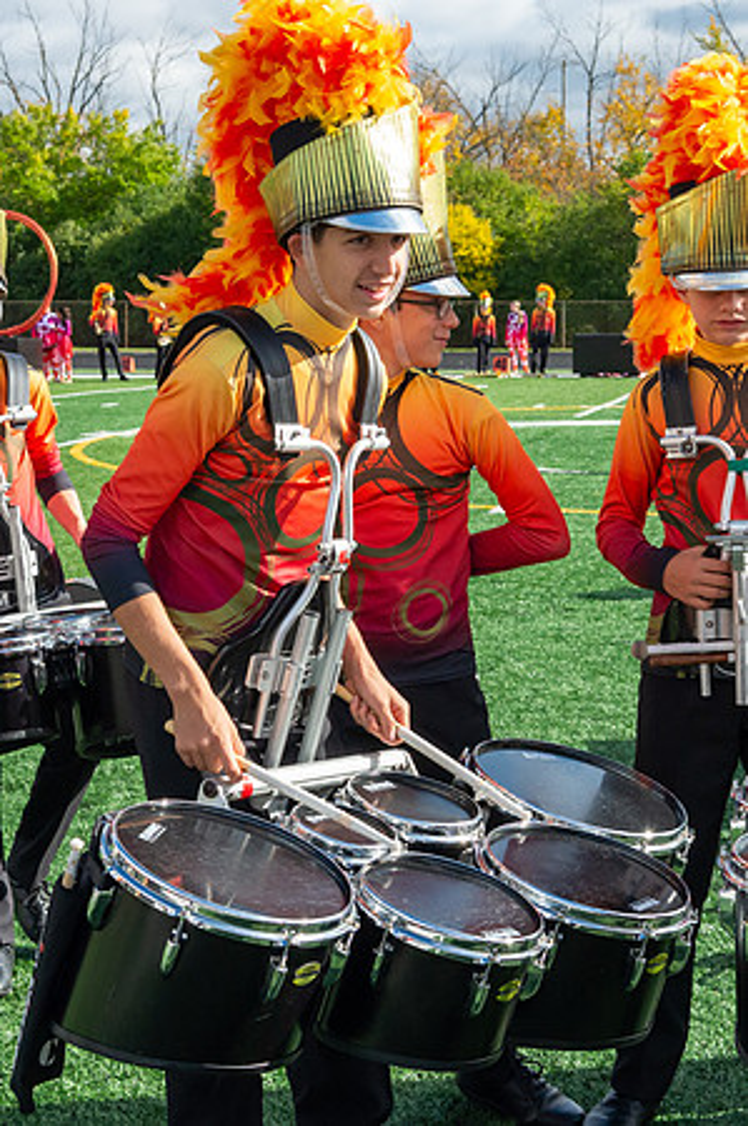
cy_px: 555
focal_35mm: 73
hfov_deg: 18.6
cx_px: 382
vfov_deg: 27.7
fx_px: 2286
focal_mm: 46
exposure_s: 1/2500
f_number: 10
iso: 1600
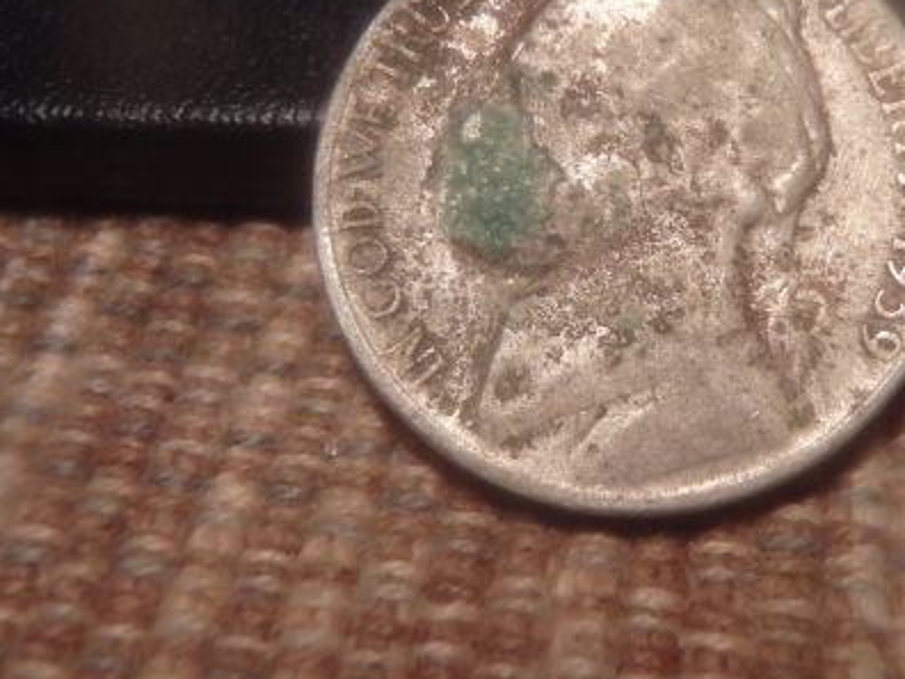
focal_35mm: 56
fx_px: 1464
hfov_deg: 33.9
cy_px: 233
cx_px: 640
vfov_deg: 26.0
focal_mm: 6.6
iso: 640
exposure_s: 1/125
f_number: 4.7
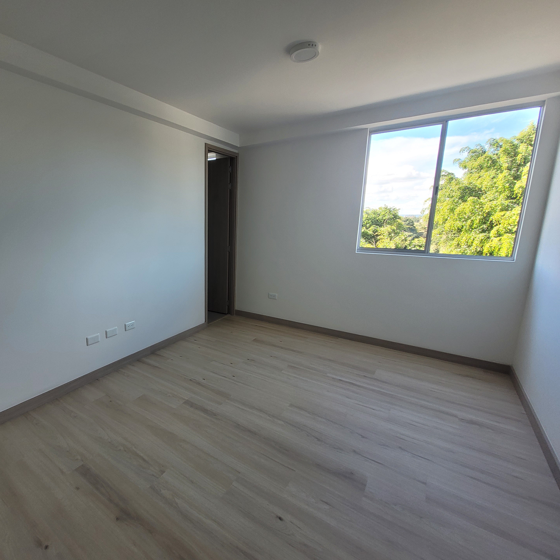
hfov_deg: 85.1
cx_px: 198
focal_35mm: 16
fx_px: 293
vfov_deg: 87.4
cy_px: 276
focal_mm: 1.74
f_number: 2.2
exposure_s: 1/120
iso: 64
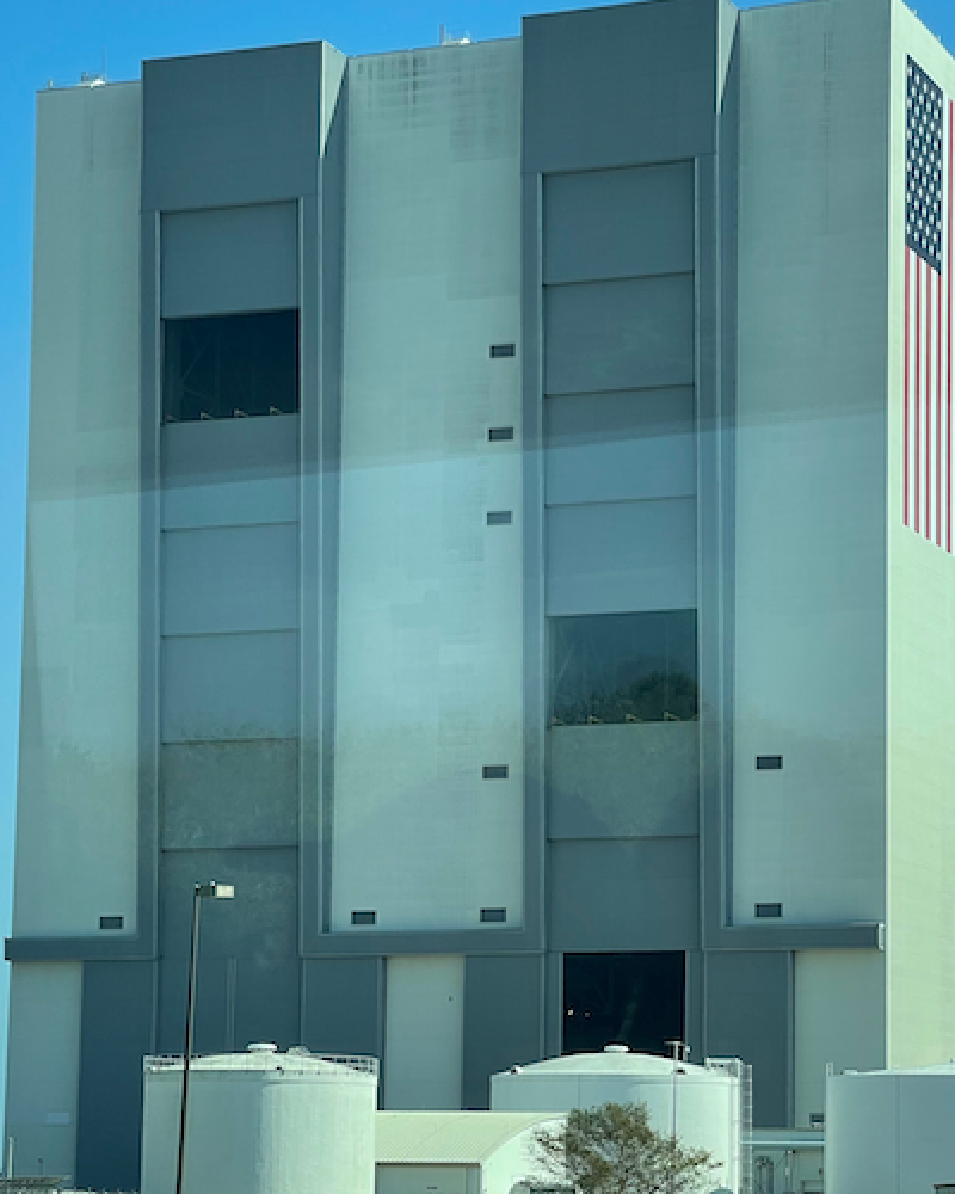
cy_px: 750
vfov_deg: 19.1
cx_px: 552
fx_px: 3533
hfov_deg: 15.4
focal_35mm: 100
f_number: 2.2
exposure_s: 1/461
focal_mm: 7.5
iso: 20
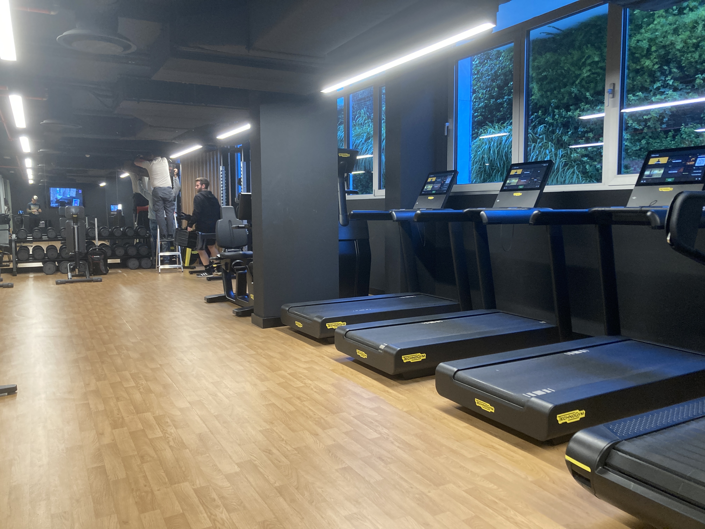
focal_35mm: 28
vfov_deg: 49.7
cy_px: 264
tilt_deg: -4.4
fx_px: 570
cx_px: 352
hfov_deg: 63.4
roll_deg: +0.0
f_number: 1.8
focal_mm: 3.99
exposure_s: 1/49
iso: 200
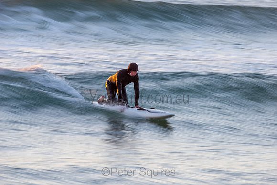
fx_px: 3848
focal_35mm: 500
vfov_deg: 2.8
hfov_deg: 4.1
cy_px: 92
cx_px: 138
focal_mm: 500
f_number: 14
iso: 64
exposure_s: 1/13
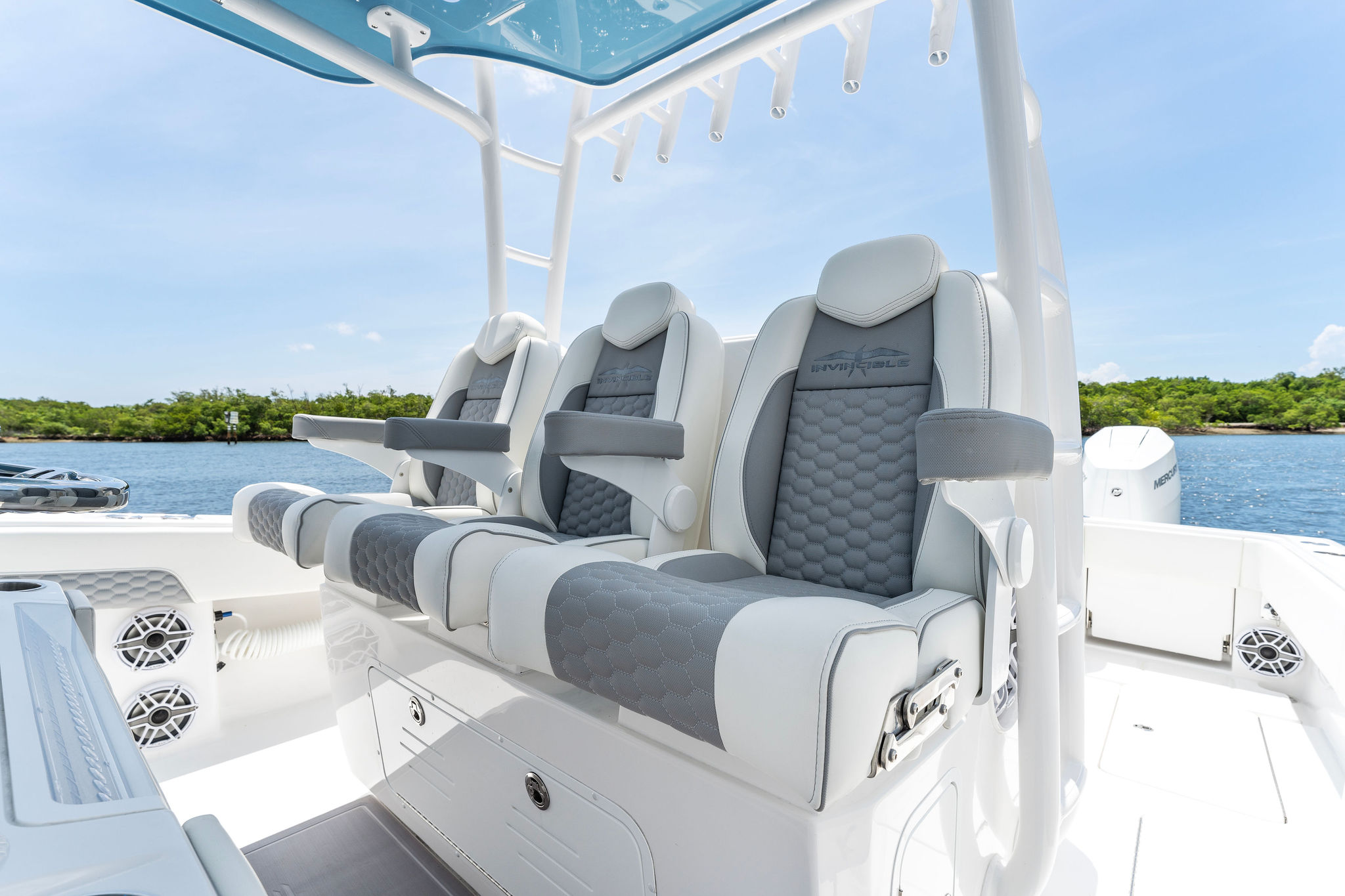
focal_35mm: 16
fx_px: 601
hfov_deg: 96.4
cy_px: 448
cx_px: 672
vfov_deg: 73.4
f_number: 9
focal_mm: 16.1
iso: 160
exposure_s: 1/400
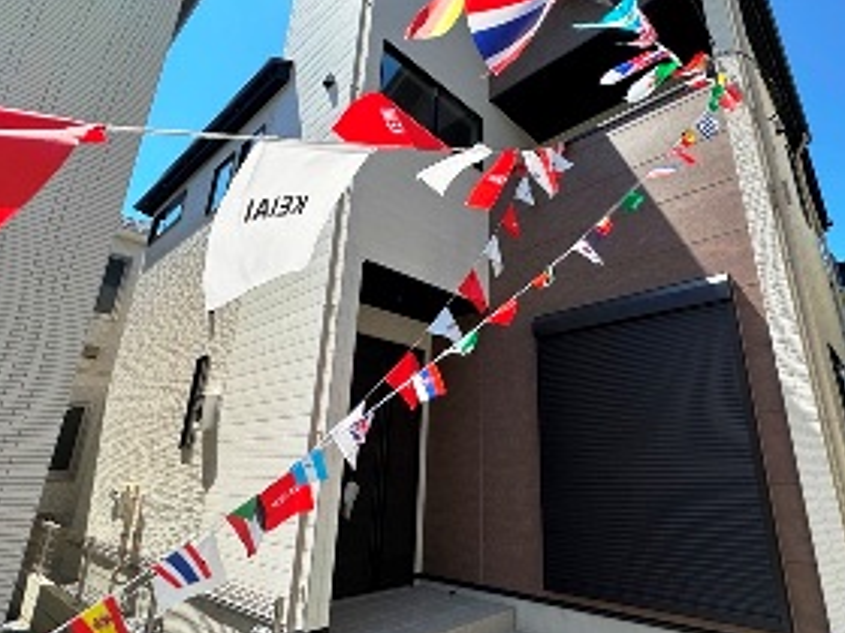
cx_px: 477
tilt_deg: +17.4
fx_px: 488
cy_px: 304
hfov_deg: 81.3
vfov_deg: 65.9
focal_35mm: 20
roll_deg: -0.4
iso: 50
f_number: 2.2
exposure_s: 1/1147
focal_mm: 2.22
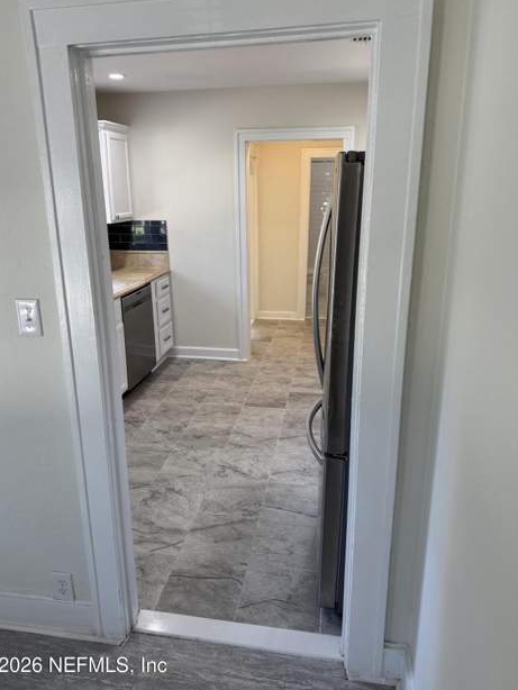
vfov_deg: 69.4
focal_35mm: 25
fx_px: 498
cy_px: 338
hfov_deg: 54.9
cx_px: 251
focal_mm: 6.76
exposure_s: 1/120
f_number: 1.78
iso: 80
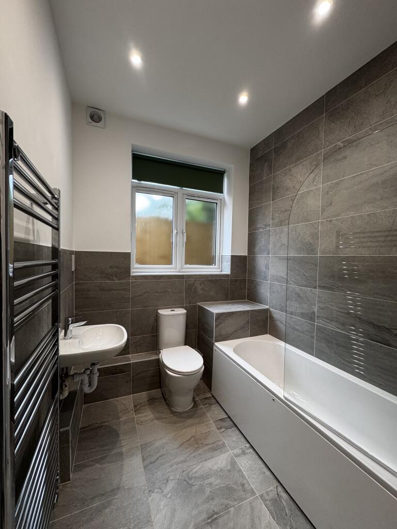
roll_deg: -1.3
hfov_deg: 85.7
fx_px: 214
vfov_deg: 102.1
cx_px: 198
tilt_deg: -1.9
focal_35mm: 14
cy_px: 264
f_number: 2.2
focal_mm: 2.22
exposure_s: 1/100
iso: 160
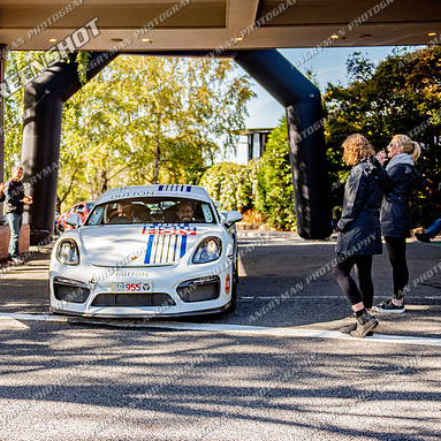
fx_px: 894
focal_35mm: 62
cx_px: 143
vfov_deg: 27.7
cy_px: 243
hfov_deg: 27.5
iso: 500
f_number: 2.8
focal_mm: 44
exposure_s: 1/3200
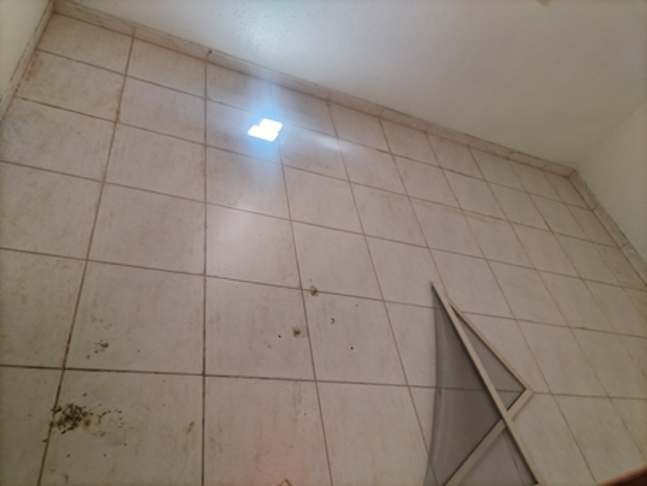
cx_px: 324
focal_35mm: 26
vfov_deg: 53.1
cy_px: 243
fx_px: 486
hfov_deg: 67.3
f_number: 1.8
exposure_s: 1/50
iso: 441
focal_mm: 4.7
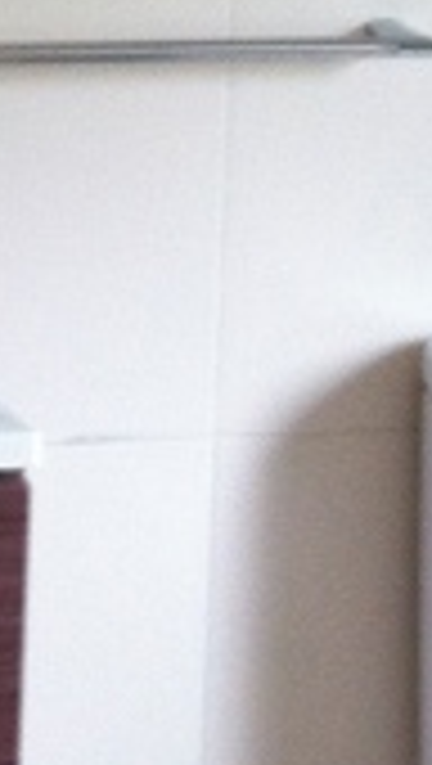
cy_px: -382
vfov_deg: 10.4
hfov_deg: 6.0
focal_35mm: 201
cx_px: -252
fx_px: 4081
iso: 100
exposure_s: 1/15
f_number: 2.8
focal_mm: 3.85
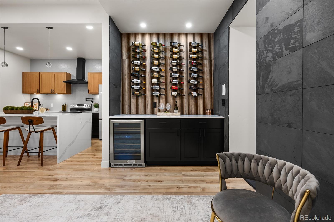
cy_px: 111
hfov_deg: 96.7
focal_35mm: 16
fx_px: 148
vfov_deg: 73.8
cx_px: 167
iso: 200
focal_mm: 16
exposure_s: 1/2.5
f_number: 8
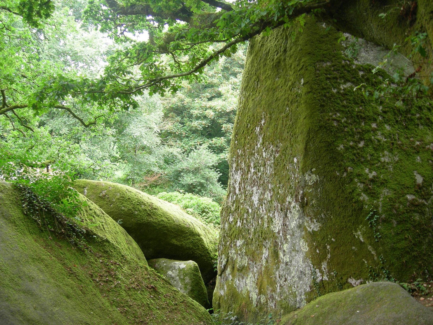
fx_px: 450
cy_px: 162
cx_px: 216
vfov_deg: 39.7
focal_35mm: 36
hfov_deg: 51.4
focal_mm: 7.5
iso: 64
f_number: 3
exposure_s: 1/23.4
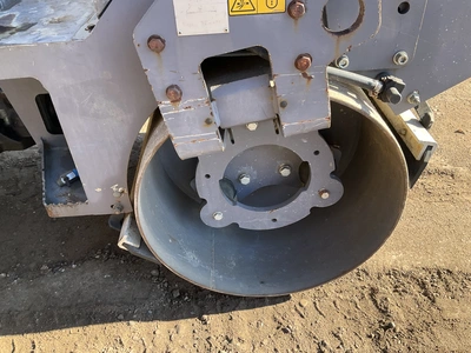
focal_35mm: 29
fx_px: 395
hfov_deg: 61.7
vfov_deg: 48.2
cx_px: 236
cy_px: 176
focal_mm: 3
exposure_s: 1/156
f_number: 1.8
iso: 25
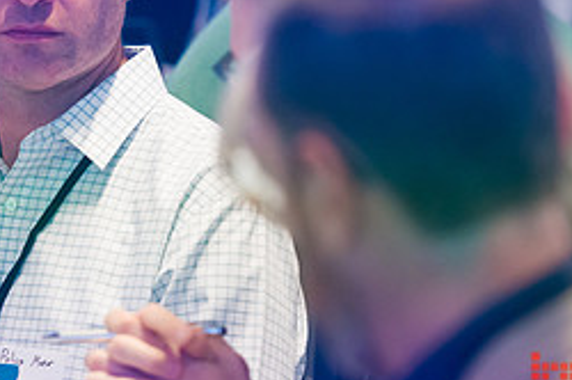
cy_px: 30
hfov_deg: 5.7
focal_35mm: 364
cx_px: 30
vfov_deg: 3.8
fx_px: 5776
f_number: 3.2
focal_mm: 155
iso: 3200
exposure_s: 1/200
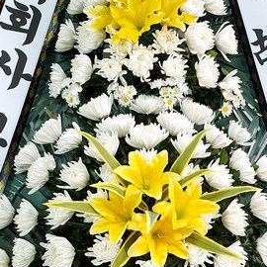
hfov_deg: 25.3
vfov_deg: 25.1
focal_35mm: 68
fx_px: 593
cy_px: 191
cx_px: 153
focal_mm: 4.3
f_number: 2.4
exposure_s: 1/60
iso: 200
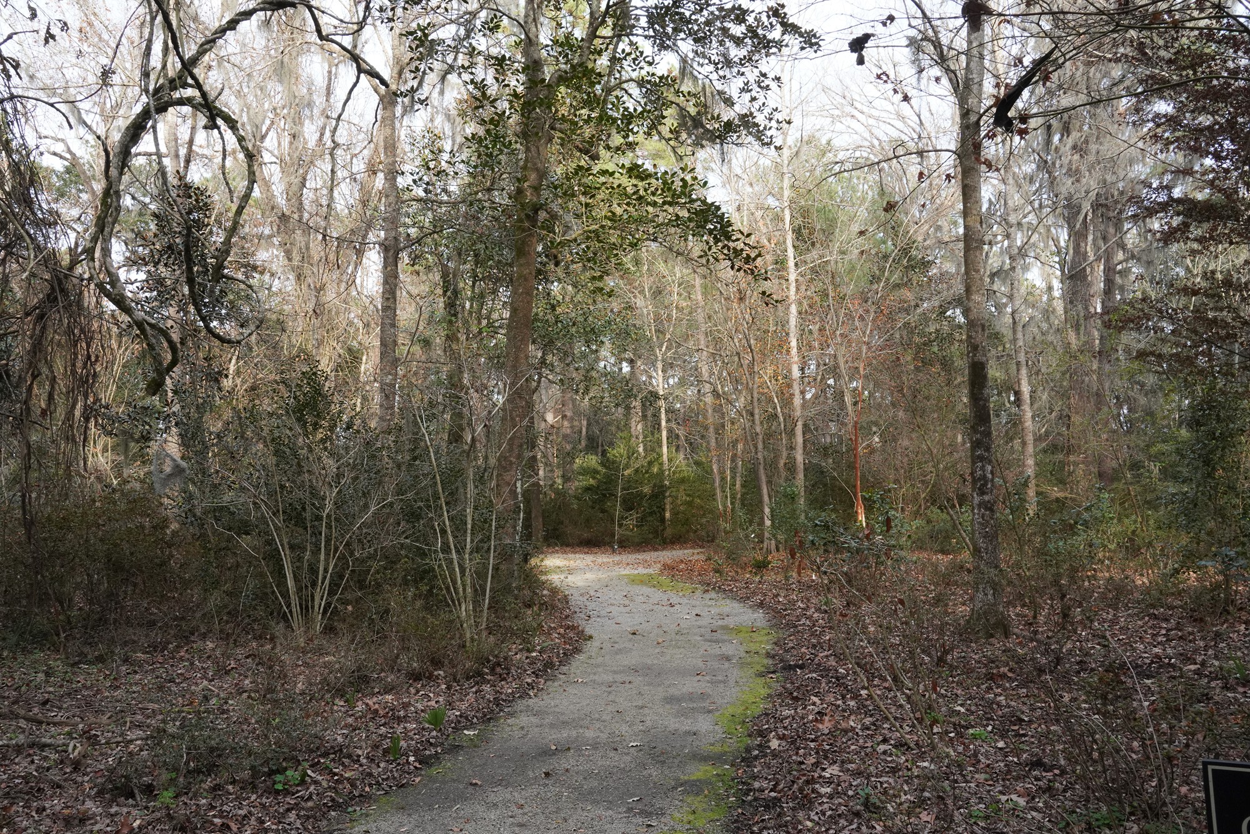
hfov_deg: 60.3
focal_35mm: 31
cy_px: 417
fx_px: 1076
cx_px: 625
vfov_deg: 42.3
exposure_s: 1/100
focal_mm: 31
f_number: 20
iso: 1600
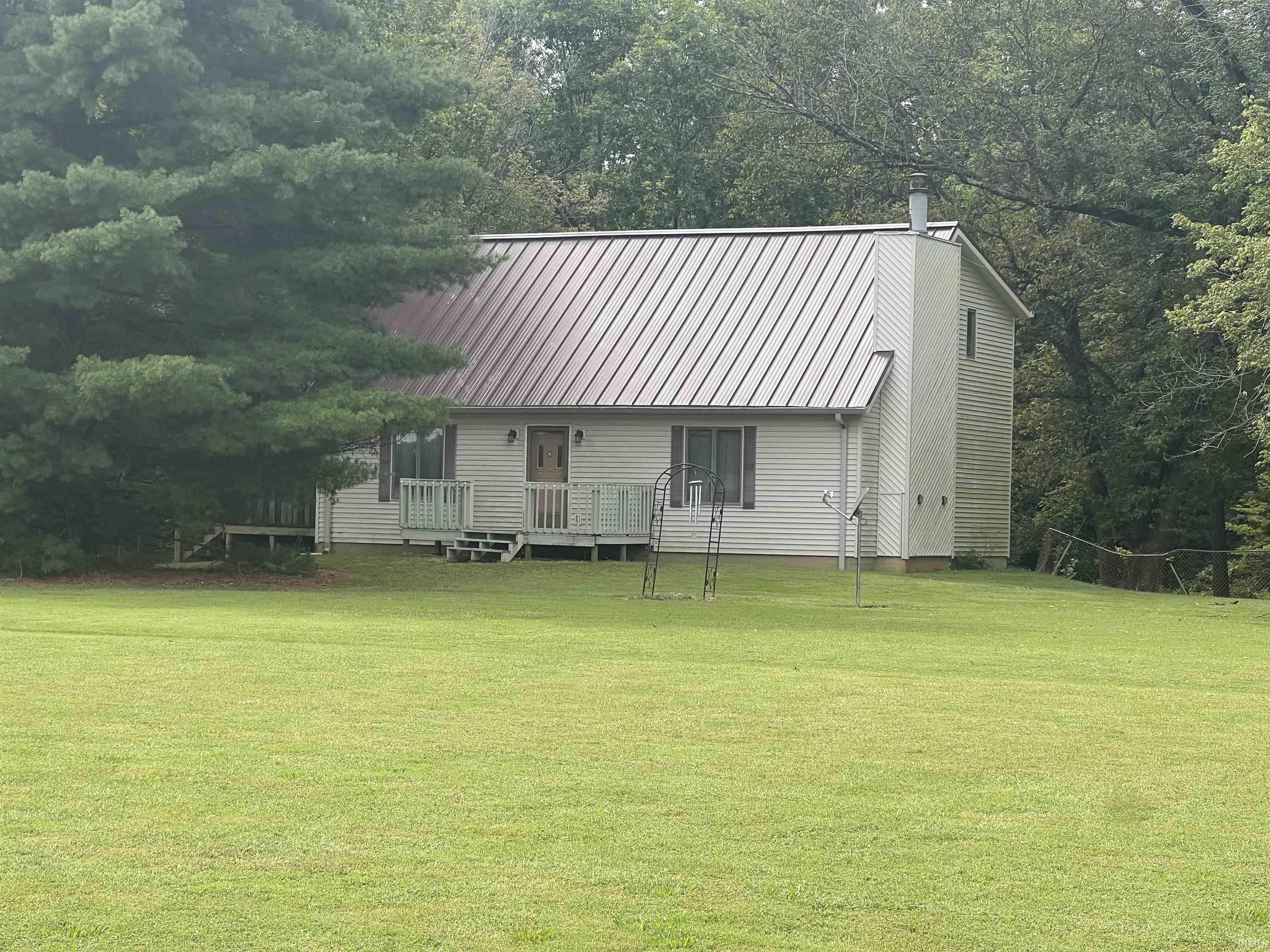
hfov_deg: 25.3
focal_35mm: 77
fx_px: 2825
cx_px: 635
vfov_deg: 19.1
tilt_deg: -0.2
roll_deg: -1.2
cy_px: 476
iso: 32
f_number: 2.8
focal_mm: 9
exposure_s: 1/418
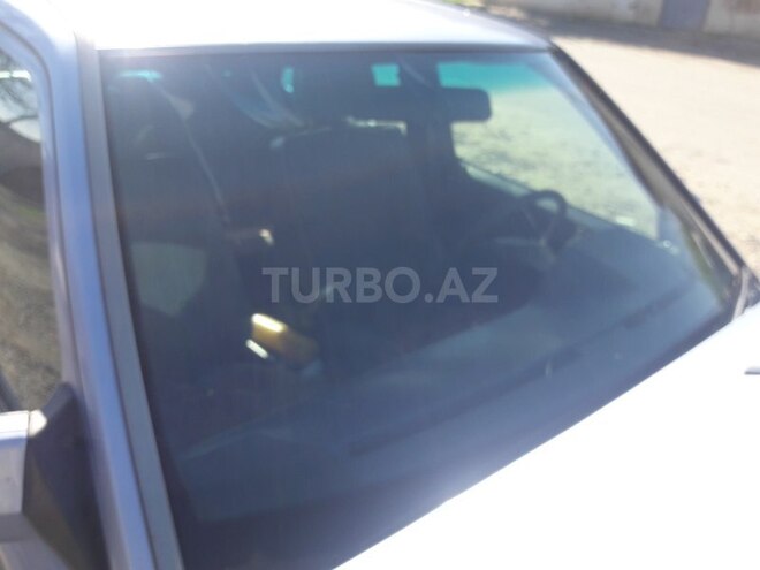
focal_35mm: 28
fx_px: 615
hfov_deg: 63.4
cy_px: 285
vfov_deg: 49.7
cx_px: 380
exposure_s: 1/574
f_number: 1.9
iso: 40
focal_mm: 3.7
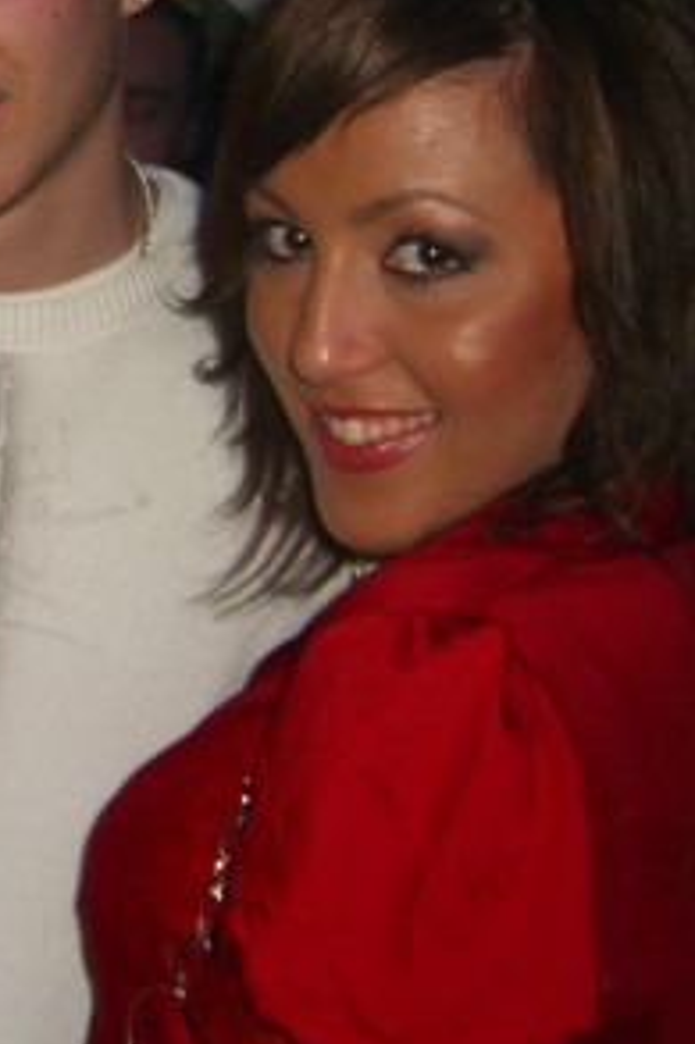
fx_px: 2348
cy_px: 335
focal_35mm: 81
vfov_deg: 24.9
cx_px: -228
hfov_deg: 15.9
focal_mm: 7.9
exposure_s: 1/60
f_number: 2.8
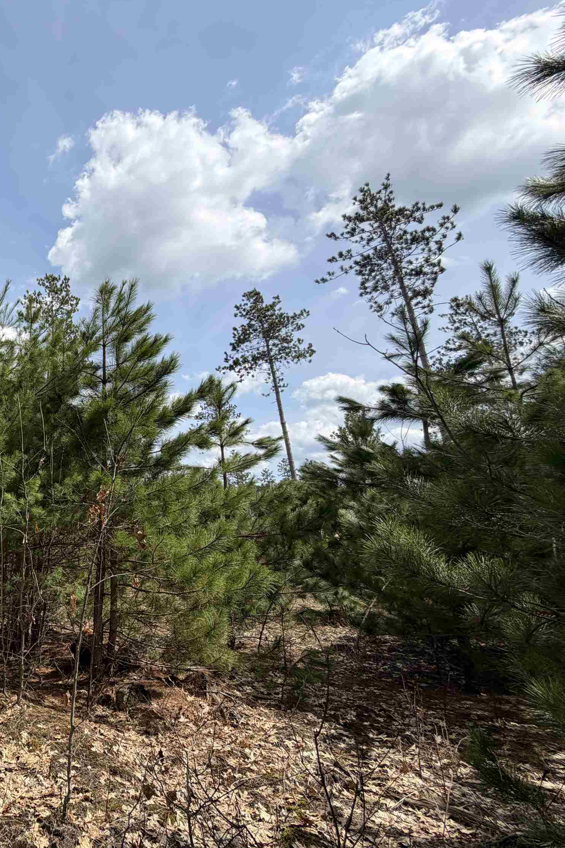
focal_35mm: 20
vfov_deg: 84.0
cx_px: -11
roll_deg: -1.5
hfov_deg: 49.4
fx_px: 471
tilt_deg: +14.5
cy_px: 429
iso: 20
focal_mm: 2.22
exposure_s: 1/799
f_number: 2.2
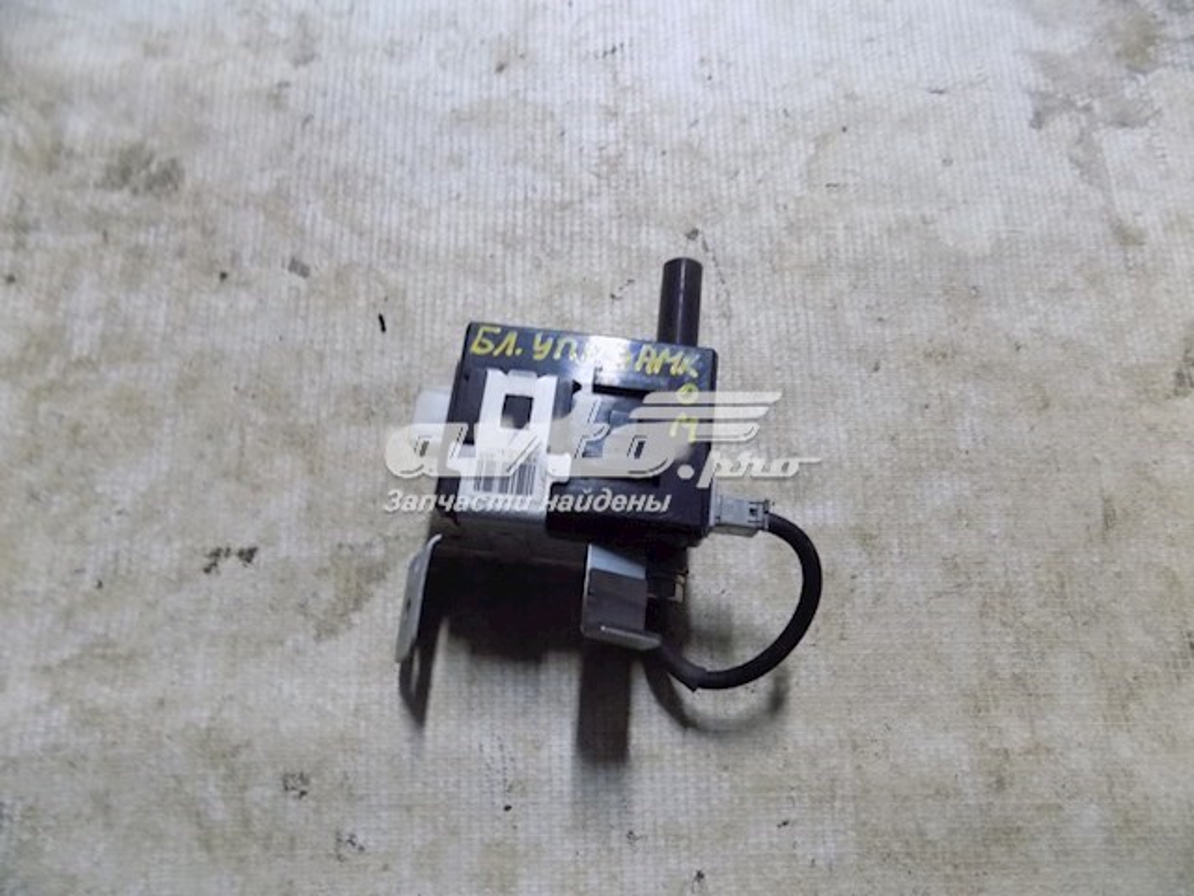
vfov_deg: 58.9
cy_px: 448
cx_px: 597
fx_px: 793
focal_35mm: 23
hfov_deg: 73.9
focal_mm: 4
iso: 400
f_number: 3.1
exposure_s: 1/13
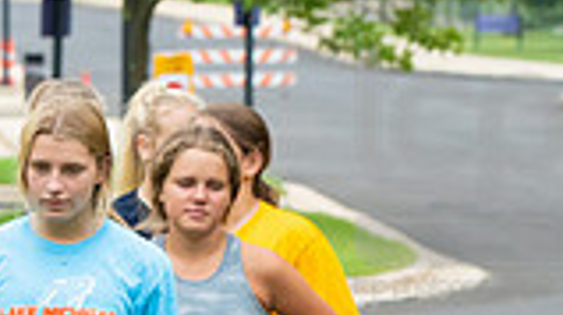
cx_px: -39
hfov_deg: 5.9
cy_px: 660
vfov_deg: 3.3
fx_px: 5428
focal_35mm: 364
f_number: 5.6
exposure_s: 1/1000
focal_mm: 95
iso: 1250
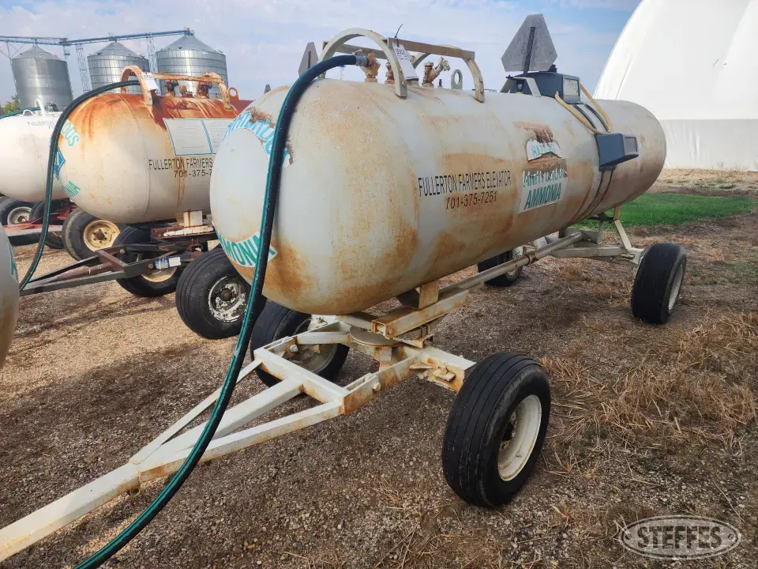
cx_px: 379
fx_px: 504
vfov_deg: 58.9
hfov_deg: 73.9
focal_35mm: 23
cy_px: 284
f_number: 1.8
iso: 12
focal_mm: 6.4
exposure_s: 1/643
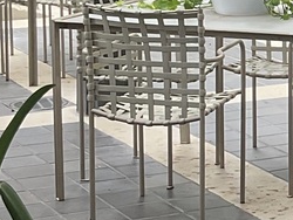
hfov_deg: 11.2
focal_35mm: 167
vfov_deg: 8.9
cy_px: 13
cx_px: 490
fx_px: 1415
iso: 25
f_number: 1.8
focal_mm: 3
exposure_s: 1/120
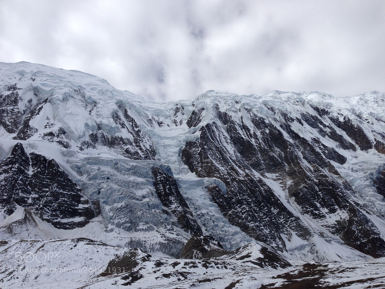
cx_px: 192
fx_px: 367
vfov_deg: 42.9
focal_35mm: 33
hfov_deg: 55.4
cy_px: 144
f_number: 2.4
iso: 50
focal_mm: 4.12
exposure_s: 1/2262
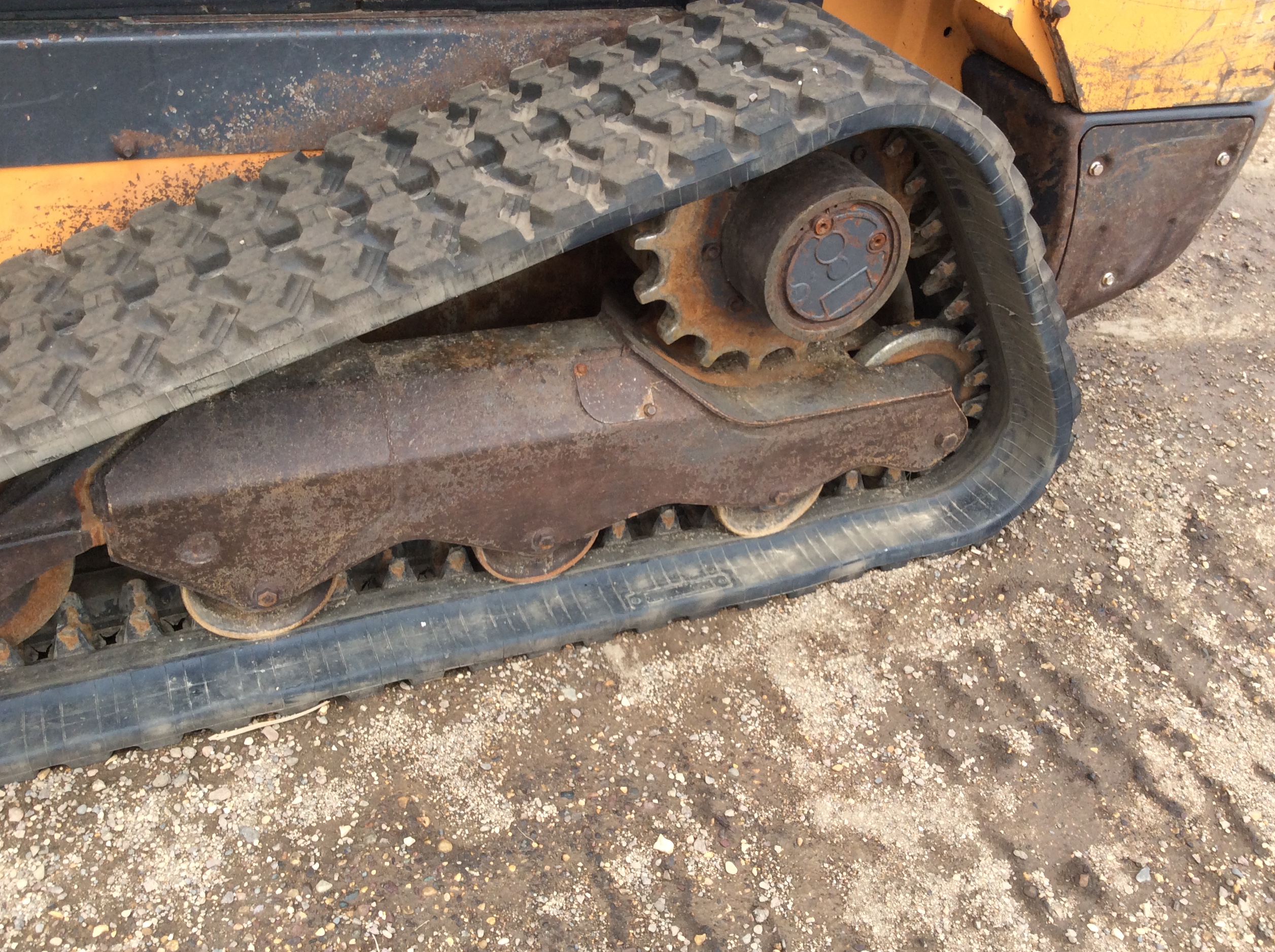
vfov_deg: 42.8
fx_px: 1214
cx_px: 641
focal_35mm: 33
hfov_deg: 55.4
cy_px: 488
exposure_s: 1/374
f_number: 2.4
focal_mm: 3.3
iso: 32
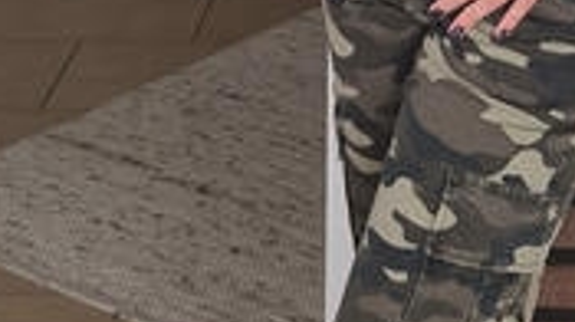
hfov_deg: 19.4
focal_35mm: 109
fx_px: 1660
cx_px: 496
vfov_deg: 10.8
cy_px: -115
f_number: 1.8
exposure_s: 1/100
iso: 160
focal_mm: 5.4
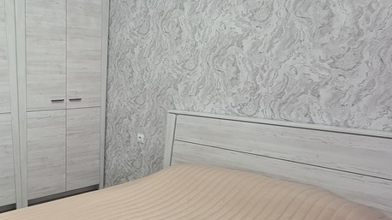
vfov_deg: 36.9
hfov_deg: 57.1
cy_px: 165
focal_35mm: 31
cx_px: 68
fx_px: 322
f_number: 2.2
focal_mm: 2.2
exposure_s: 1/50
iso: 200
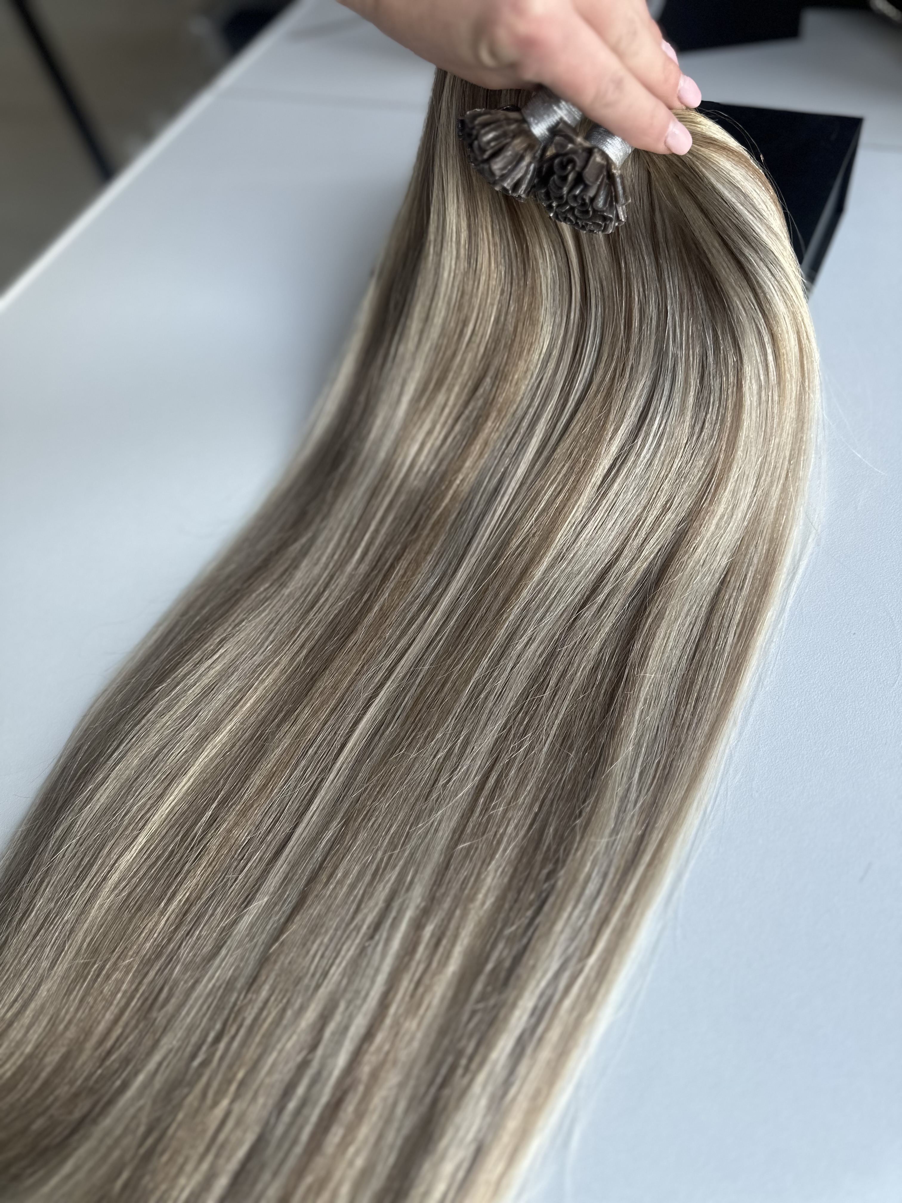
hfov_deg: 56.8
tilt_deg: -56.2
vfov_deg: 71.6
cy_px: 602
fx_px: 834
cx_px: 451
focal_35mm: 24
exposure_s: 1/132
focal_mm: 6.86
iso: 64
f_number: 1.78
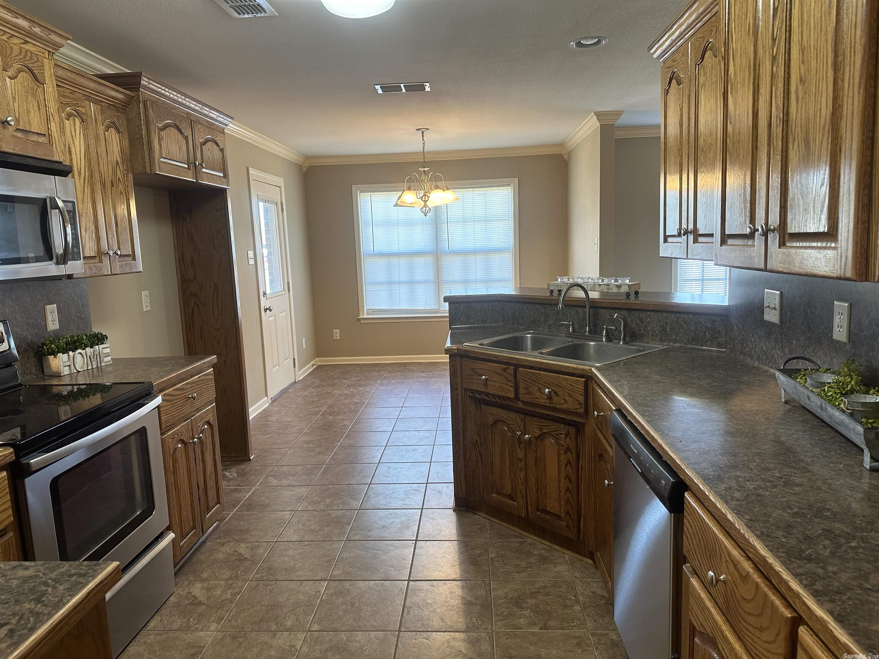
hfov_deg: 71.6
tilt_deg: -9.1
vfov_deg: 56.8
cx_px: 440
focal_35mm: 24
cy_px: 330
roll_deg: +2.2
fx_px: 609
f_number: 1.78
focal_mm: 6.86
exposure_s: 1/60
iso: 160
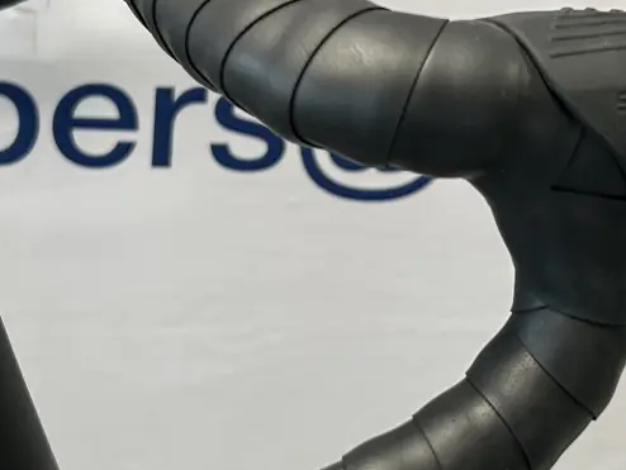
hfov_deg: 19.4
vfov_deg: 14.6
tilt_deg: -23.6
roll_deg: -5.7
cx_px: 345
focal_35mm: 101
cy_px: 300
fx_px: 1827
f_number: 1.5
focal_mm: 5.7
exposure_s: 1/121
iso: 80
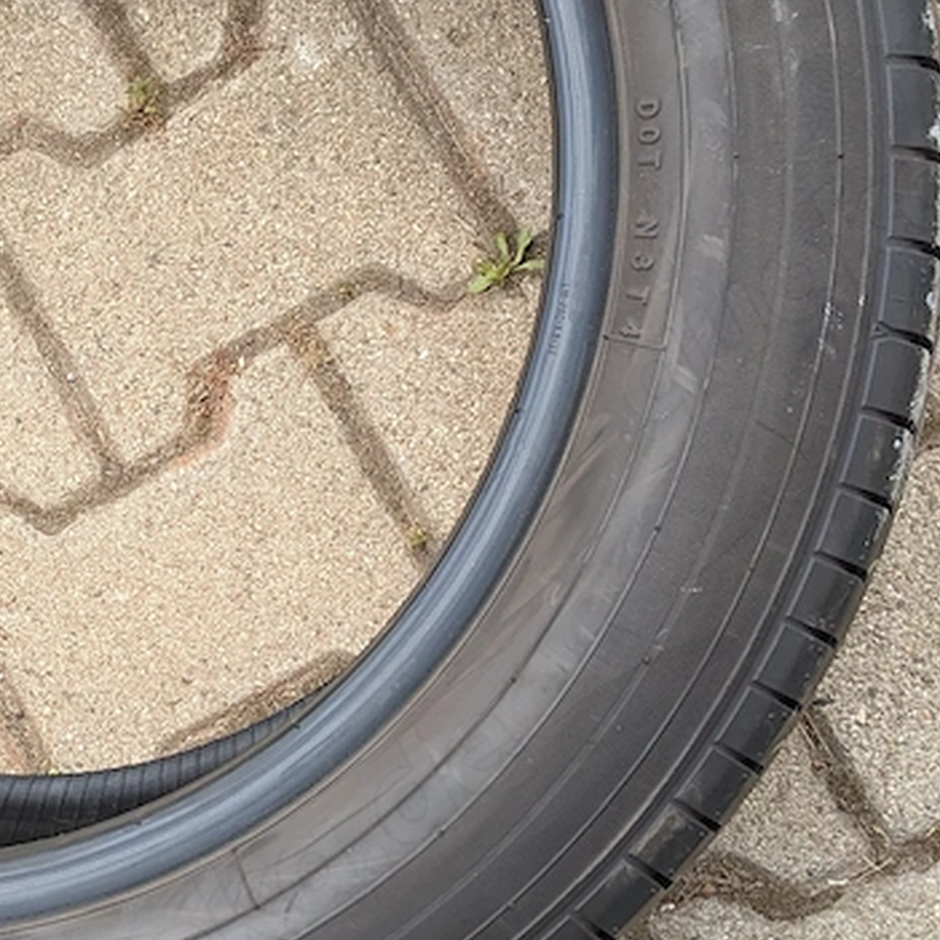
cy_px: 260
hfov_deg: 24.0
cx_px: -37
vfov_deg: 25.1
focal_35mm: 68
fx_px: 2089
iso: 67
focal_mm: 4.38
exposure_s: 1/585
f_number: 1.73
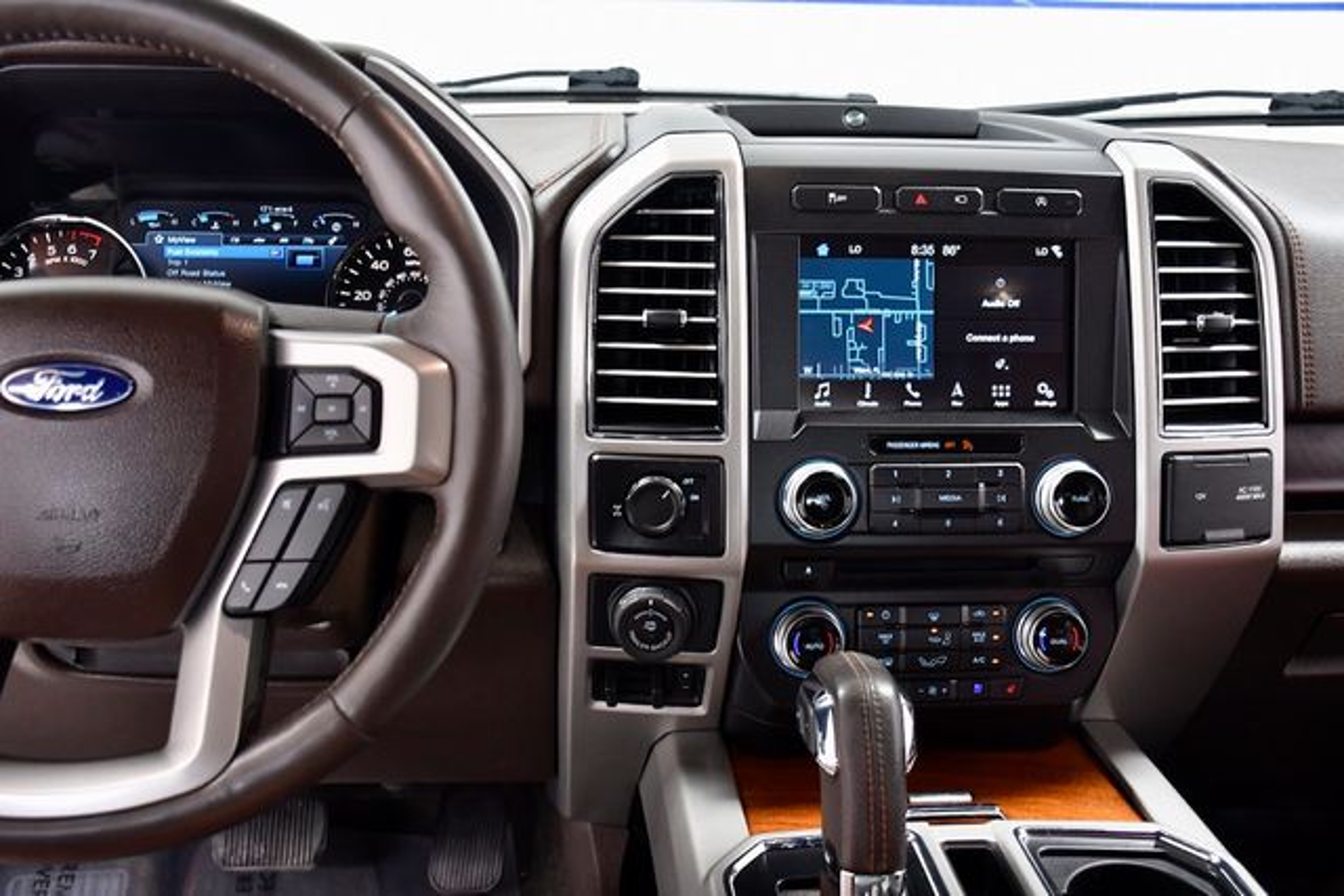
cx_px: 672
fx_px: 1344
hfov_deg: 53.1
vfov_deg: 36.9
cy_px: 448
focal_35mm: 36
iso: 1250
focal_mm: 24
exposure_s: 1/80
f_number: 4
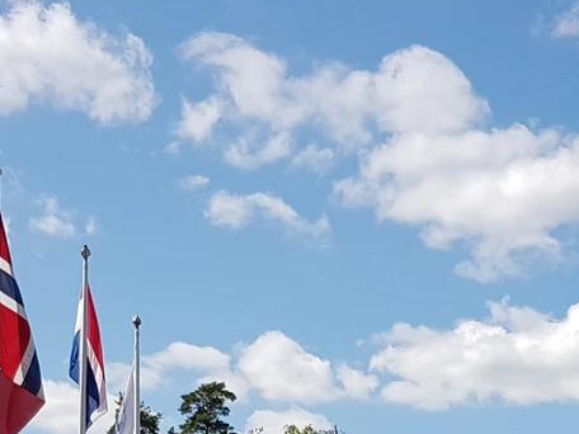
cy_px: 655
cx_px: 335
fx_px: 1907
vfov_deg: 12.4
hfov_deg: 17.3
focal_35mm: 114
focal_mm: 4.2
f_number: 1.7
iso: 40
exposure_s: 1/2344
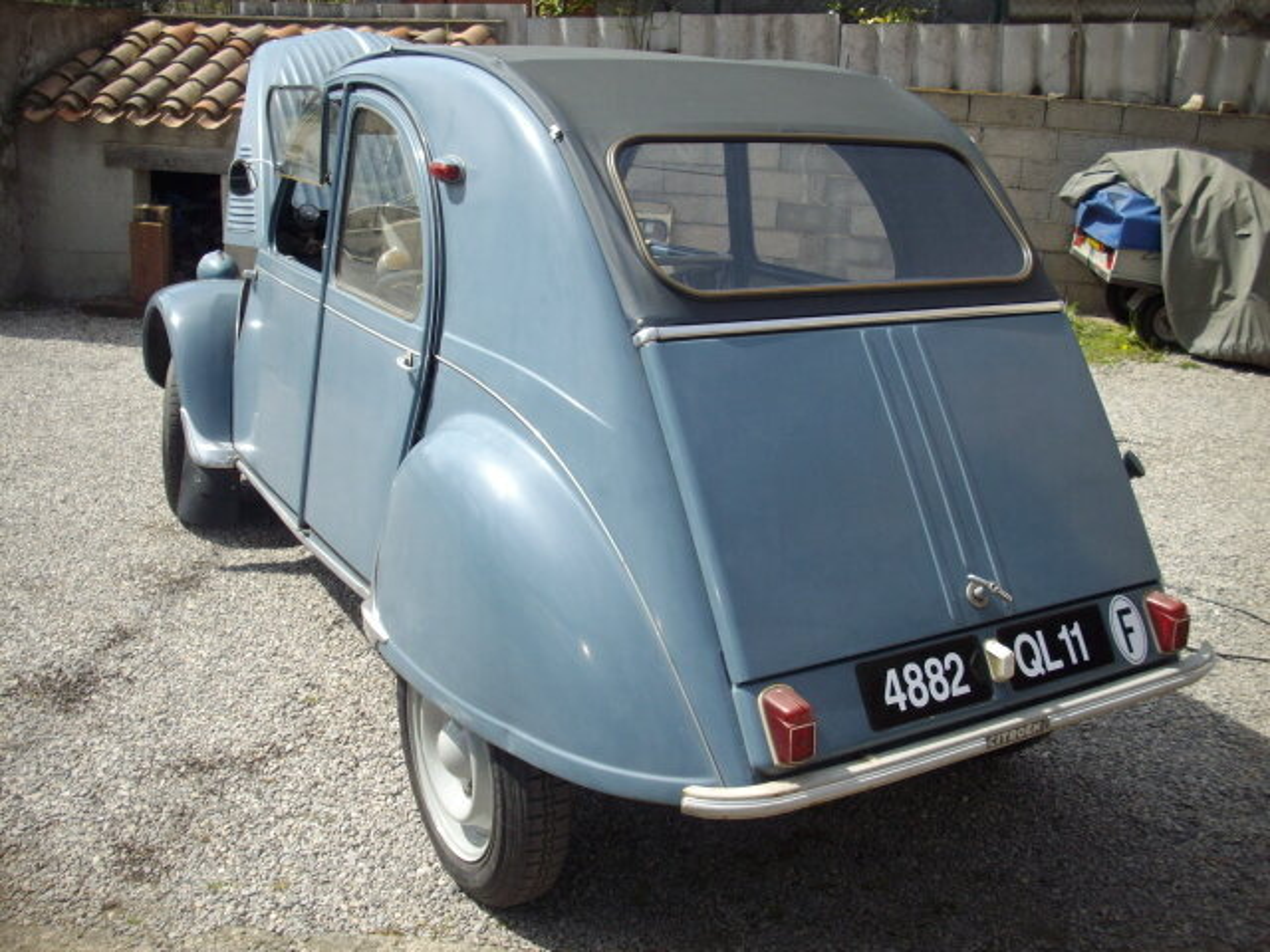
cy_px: 476
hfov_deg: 50.1
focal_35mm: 37
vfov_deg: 38.7
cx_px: 635
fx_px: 1357
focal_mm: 6.2
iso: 80
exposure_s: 1/160
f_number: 5.6
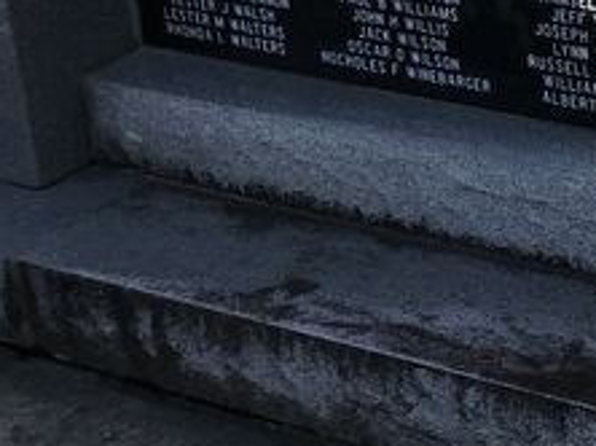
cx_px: 894
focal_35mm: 101
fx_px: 1737
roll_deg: +1.4
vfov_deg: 14.1
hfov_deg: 17.5
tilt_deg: -19.5
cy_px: -105
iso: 20
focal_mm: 4
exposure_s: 1/1499
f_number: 1.8
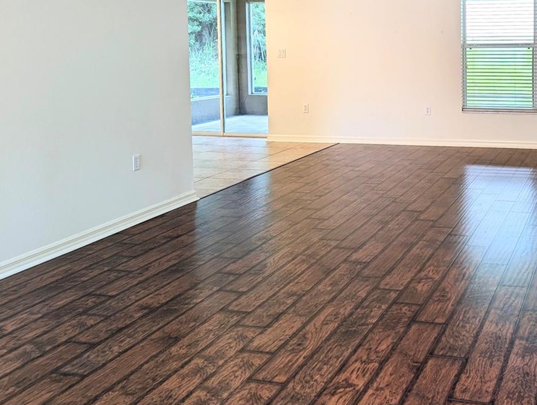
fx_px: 668
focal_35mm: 43
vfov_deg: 32.6
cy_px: 73
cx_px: 448
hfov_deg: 41.4
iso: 145
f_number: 1.68
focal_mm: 6.9
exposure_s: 1/90
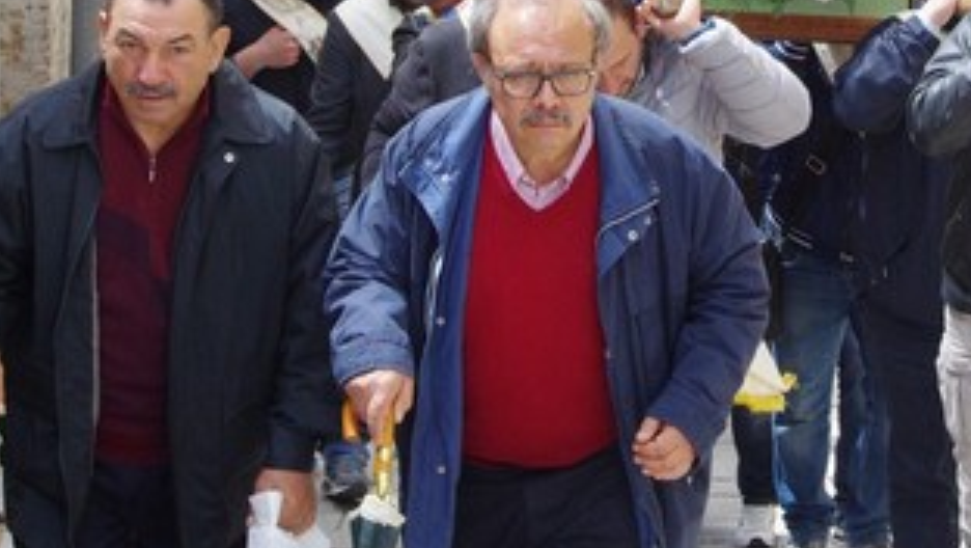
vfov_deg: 7.5
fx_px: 4148
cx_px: 604
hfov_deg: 13.3
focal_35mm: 161
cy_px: -50
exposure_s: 1/250
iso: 800
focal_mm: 43
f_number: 10
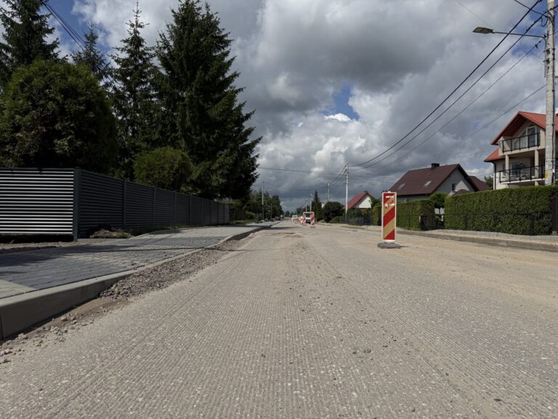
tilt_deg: +1.3
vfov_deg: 56.8
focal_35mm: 24
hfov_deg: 71.6
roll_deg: -0.4
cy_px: 210
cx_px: 279
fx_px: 387
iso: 64
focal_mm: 6.76
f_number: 1.78
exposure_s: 1/14286
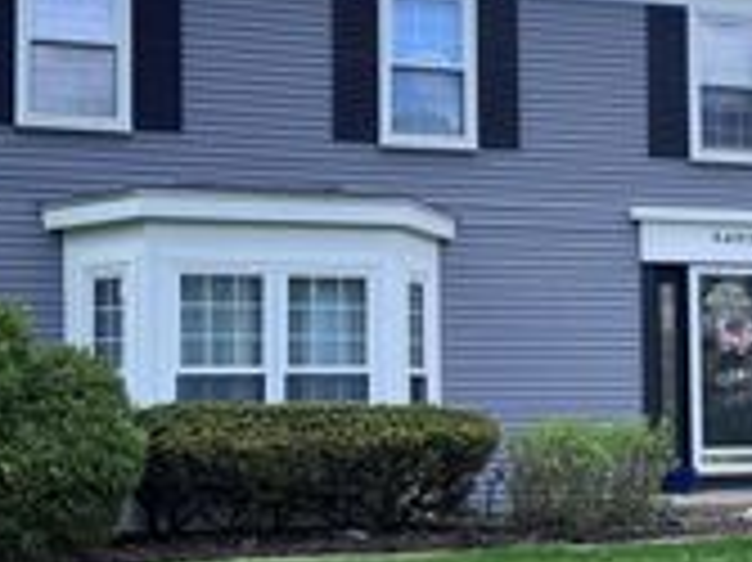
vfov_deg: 20.4
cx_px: 549
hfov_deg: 26.8
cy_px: 308
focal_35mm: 72
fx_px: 1563
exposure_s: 1/1395
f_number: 1.78
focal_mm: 6.76
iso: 80
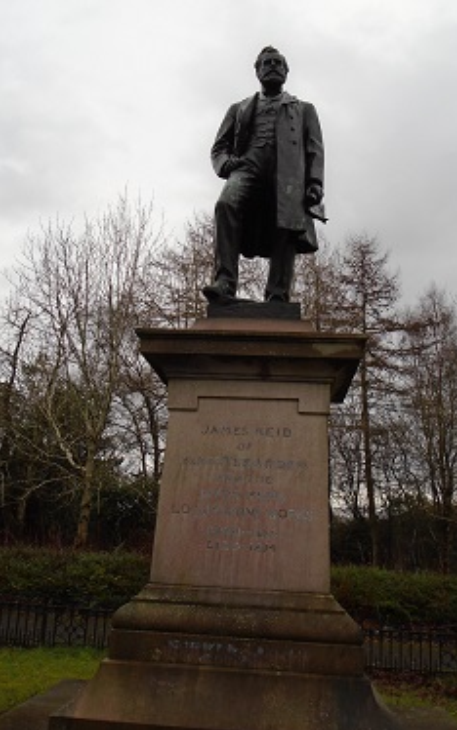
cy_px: 370
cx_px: 232
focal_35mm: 34
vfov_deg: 56.7
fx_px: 677
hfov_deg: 37.3
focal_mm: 5.5
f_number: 3.5
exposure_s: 1/100
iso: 100
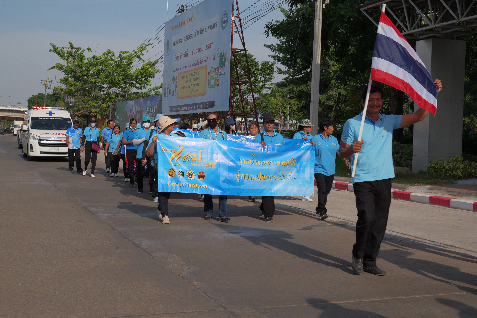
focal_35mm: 50
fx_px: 662
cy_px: 159
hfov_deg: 39.6
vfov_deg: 27.0
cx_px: 238
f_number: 11
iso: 200
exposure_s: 1/400
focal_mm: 50
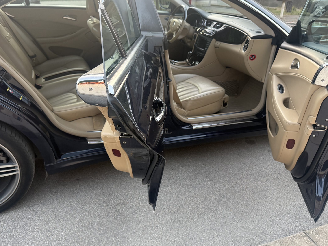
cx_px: 154
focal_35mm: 29
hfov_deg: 61.6
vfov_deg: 48.2
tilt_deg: -26.4
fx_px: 275
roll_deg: -0.7
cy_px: 128
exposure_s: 1/121
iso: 160
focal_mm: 6.76
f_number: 1.78
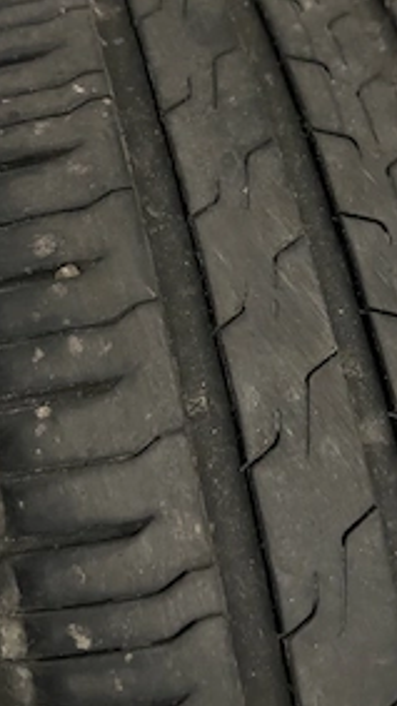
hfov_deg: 29.5
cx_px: 267
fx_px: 749
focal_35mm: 40
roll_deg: +1.0
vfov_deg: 49.6
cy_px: 237
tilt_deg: -30.5
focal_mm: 5.7
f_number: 1.5
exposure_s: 1/25
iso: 500
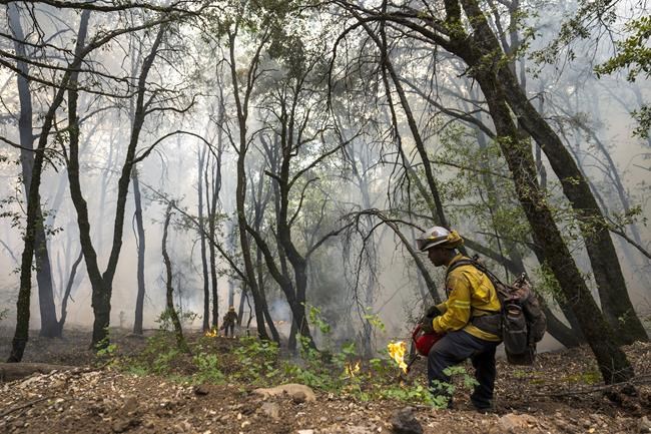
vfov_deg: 64.5
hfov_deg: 86.9
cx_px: 326
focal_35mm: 19
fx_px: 343
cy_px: 217
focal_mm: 19
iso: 400
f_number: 3.2
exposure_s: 1/500
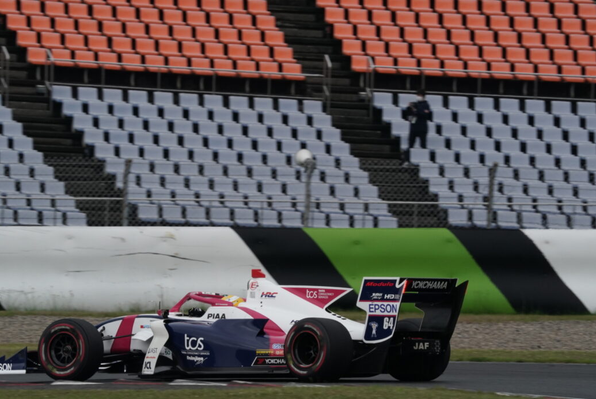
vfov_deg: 2.0
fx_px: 11234
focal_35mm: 678
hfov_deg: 3.0
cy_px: 212
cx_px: 272
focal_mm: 600
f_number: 25
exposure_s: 1/500
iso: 1600
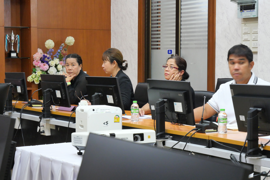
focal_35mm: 83
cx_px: 135
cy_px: 90
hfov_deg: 24.5
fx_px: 623
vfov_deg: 16.5
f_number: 5.5
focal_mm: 40
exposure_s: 1/30
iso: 2000
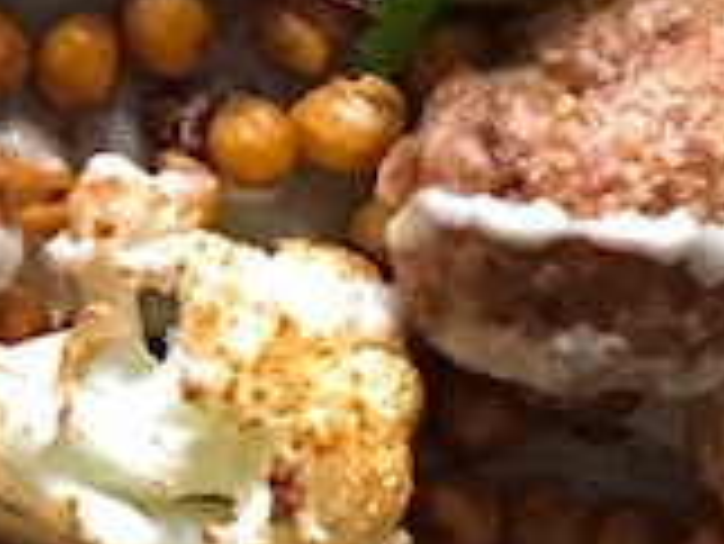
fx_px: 4416
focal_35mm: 211
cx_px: -657
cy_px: 405
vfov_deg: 7.0
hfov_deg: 8.9
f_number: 2.2
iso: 250
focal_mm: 4.15
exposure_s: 1/20
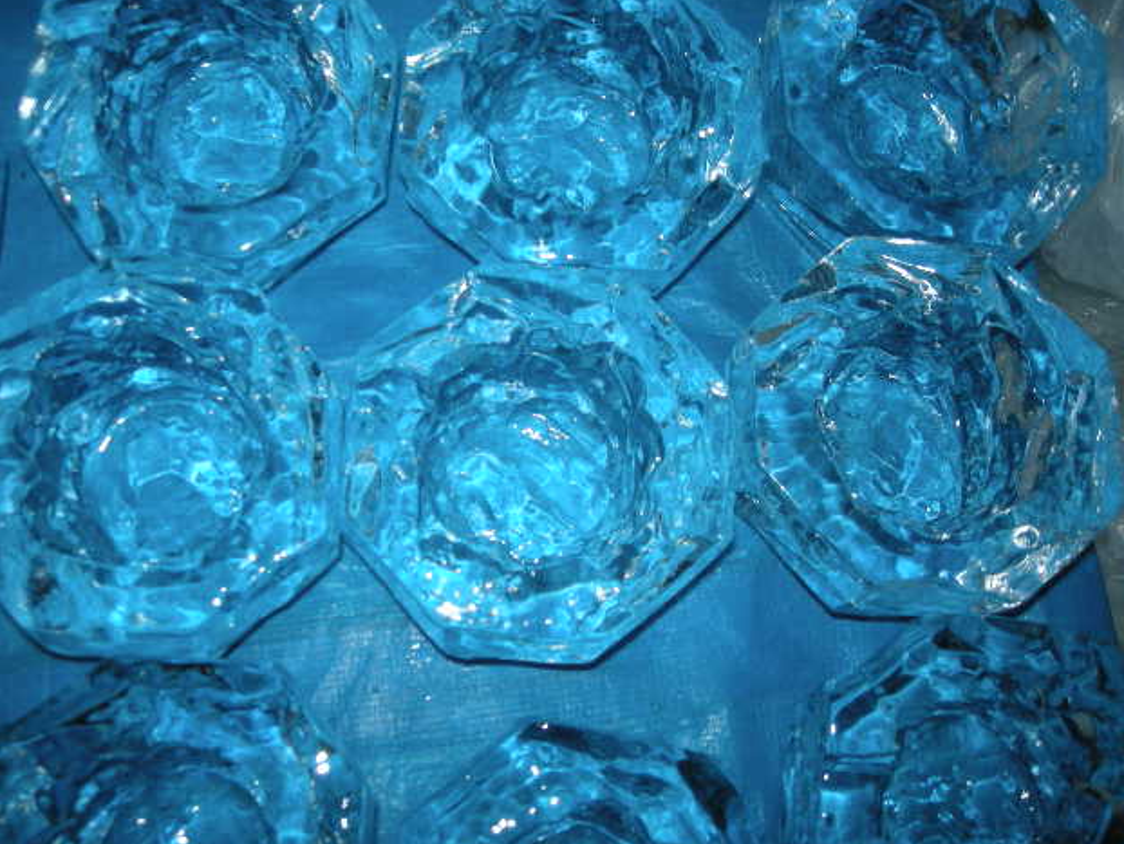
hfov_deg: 51.3
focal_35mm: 36
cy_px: 428
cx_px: 548
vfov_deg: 39.7
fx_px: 1169
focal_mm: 5.7
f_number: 2.8
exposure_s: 1/60
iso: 50
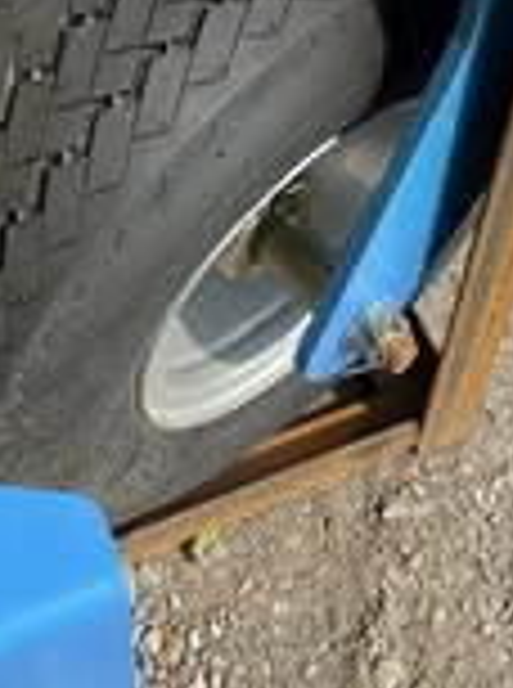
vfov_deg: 24.8
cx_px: 238
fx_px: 1508
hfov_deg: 19.3
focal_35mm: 76
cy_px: 40
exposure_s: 1/613
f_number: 1.8
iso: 25
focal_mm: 3
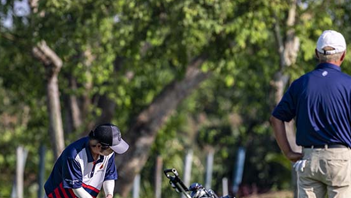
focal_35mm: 731
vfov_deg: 1.7
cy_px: 150
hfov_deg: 3.0
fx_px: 6807
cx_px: 157
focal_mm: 400
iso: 280
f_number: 5.6
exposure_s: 1/1600
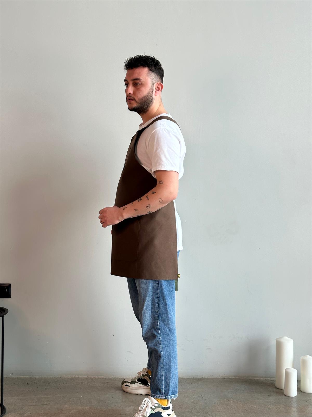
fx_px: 577
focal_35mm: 48
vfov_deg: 39.7
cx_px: 156
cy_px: 208
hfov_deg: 30.3
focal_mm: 6.86
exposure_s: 1/100
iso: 64
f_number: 1.78
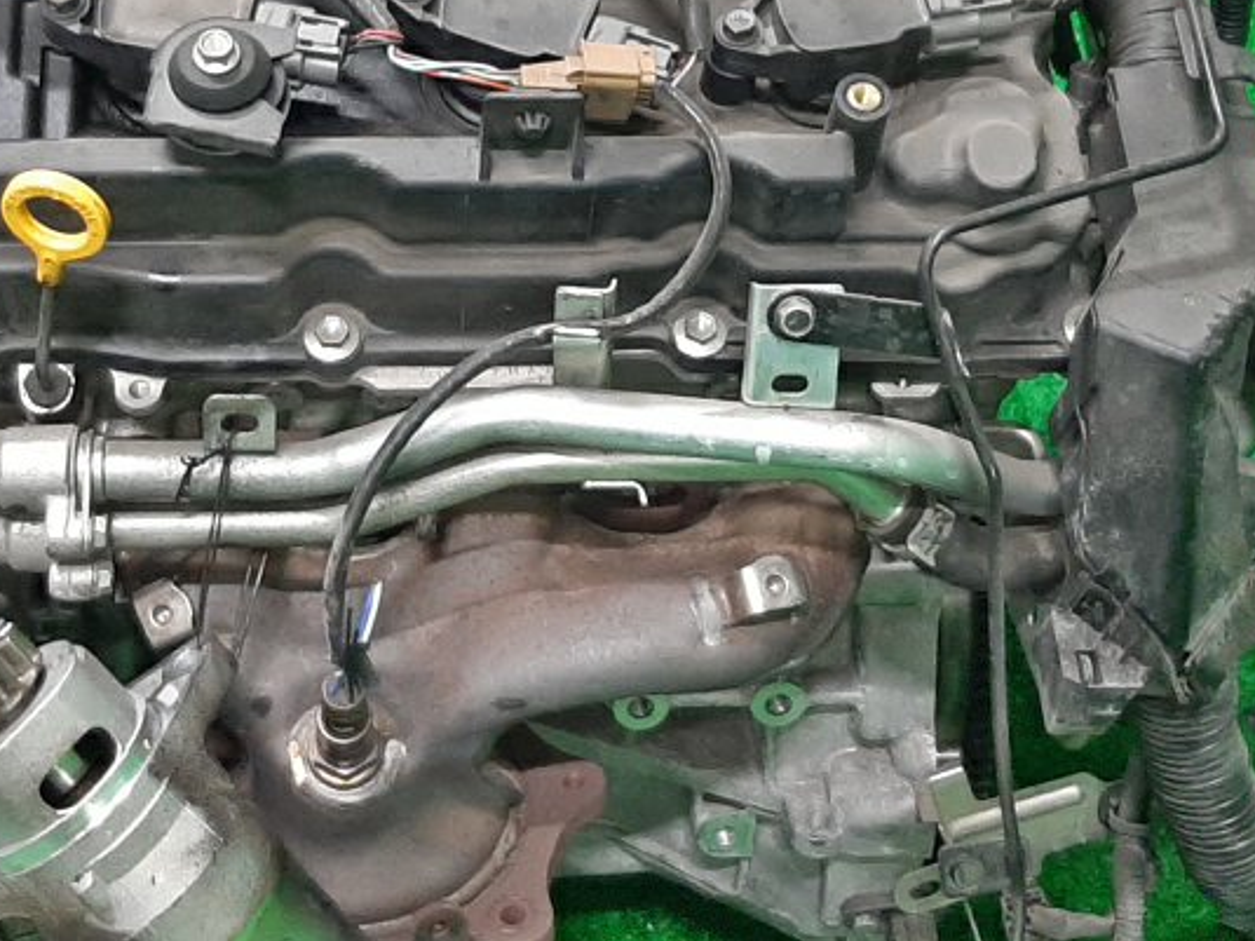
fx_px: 2537
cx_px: 528
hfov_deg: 27.7
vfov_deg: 20.9
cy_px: 336
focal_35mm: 70
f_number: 1.7
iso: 220
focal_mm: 3.93
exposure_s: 1/50
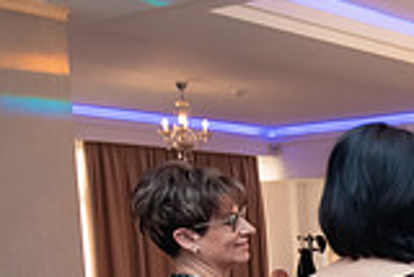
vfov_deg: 17.1
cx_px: 699
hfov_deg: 20.6
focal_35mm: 76
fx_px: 875
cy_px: 344
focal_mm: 16
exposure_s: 1/200
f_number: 2.8
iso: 1600
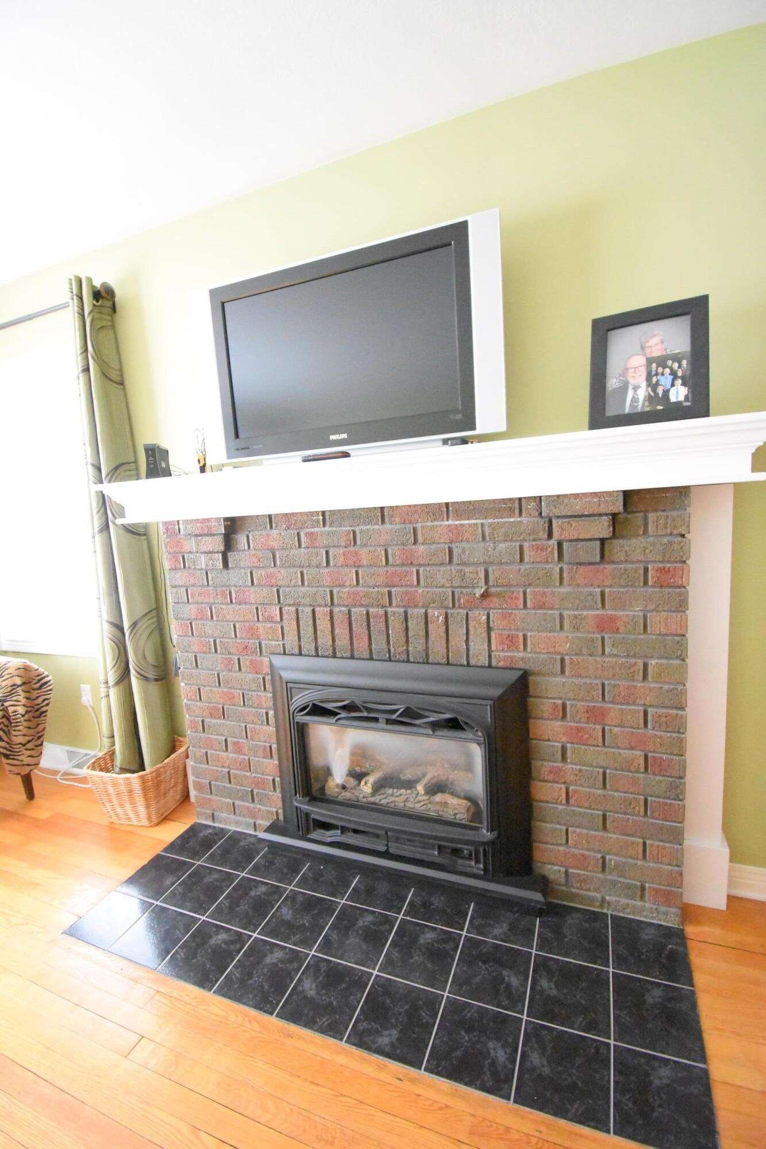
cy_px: 574
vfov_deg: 100.4
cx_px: 383
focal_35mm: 15
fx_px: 479
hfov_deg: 77.3
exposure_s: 1/125
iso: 11400
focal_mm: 10
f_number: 4.5
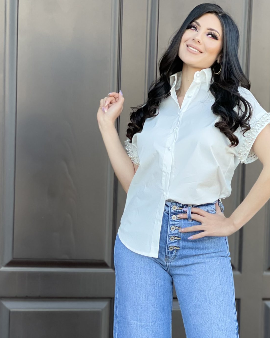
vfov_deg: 16.3
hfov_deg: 13.1
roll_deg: -2.3
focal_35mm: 117
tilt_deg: -4.6
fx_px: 1169
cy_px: 295
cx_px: 188
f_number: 2.2
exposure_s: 1/121
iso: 80
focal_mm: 7.5
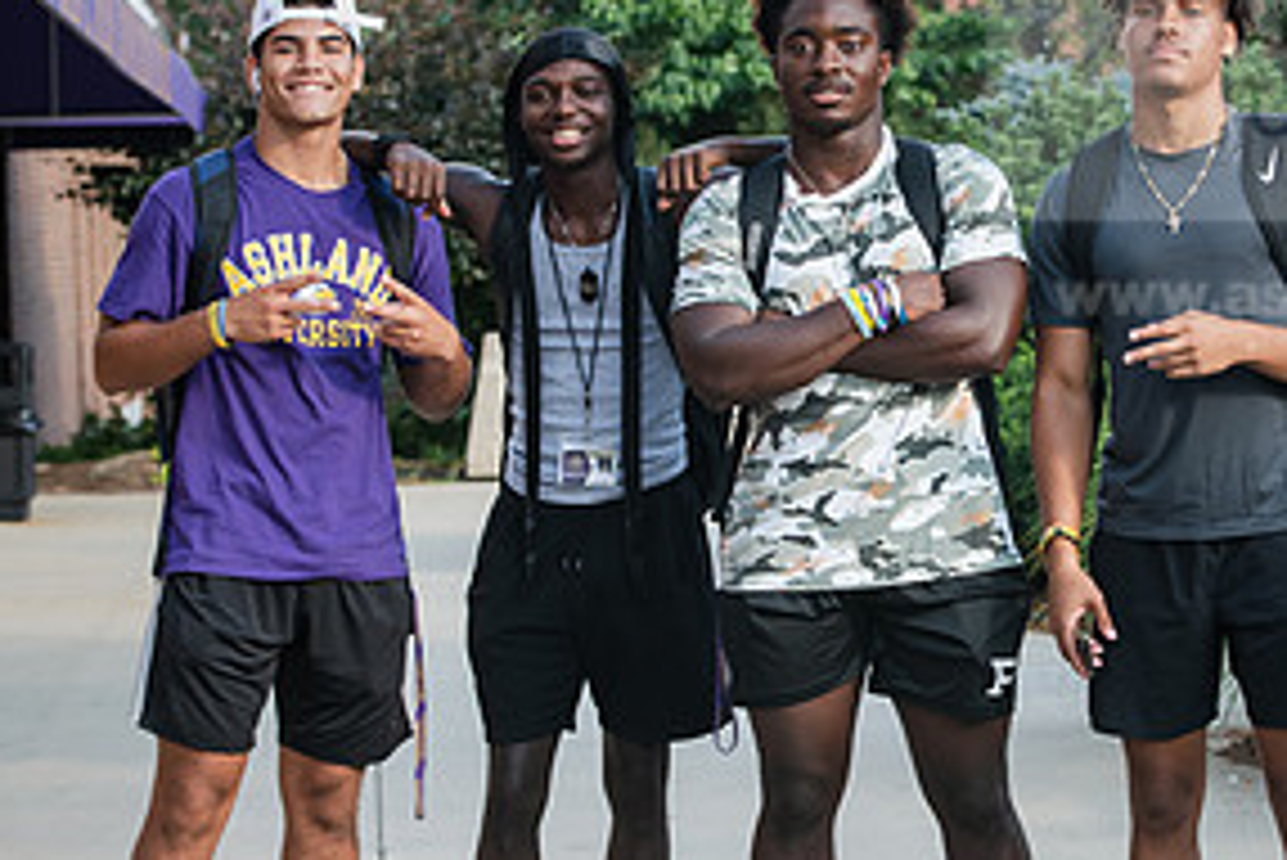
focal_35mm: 142
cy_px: 389
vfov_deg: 9.7
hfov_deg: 14.4
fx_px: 5079
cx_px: 850
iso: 500
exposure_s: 1/320
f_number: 5
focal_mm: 70
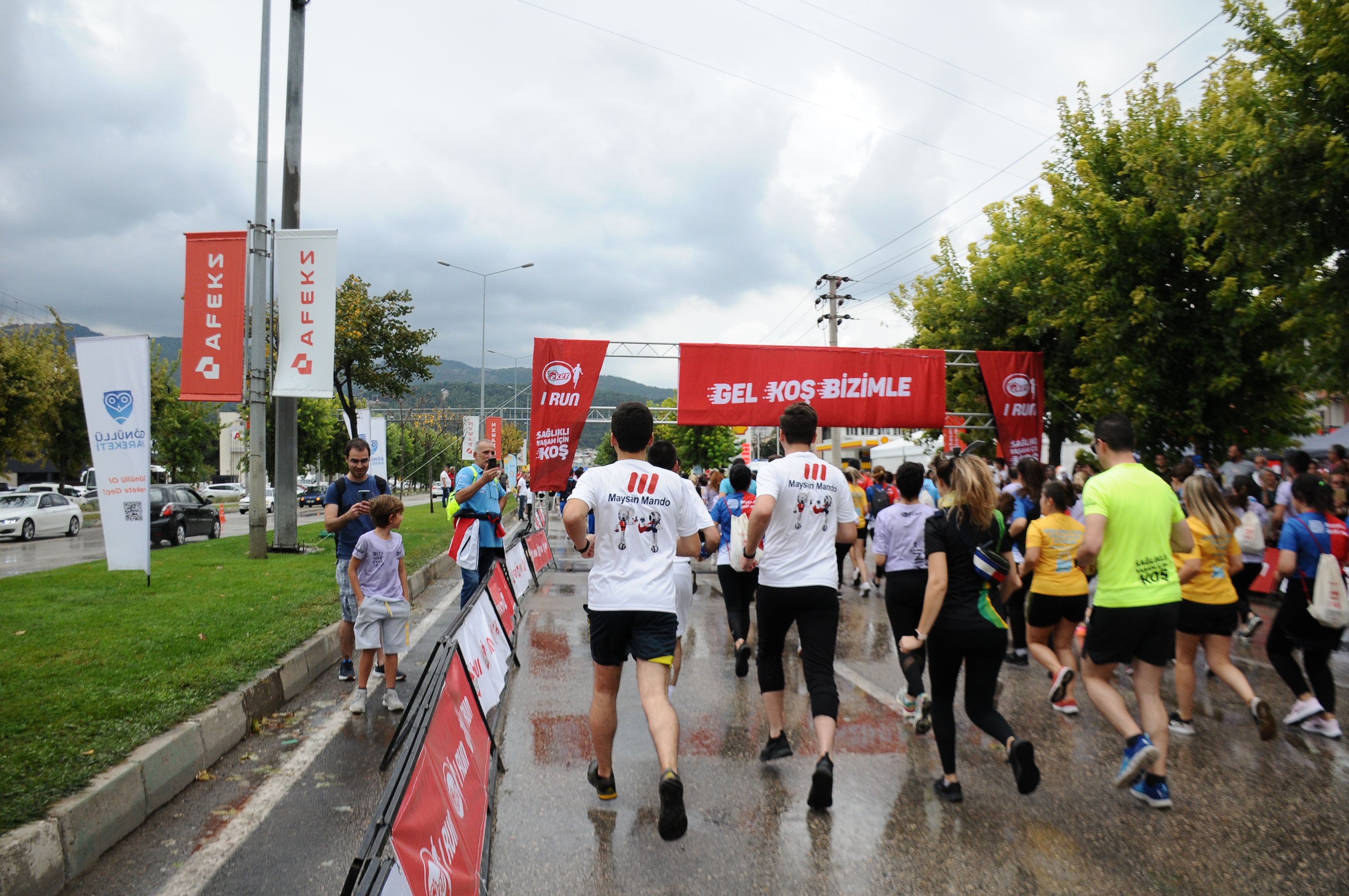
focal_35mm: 27
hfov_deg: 67.4
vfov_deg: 47.8
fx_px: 1011
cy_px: 448
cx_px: 674
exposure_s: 1/1600
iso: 640
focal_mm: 18
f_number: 4.5
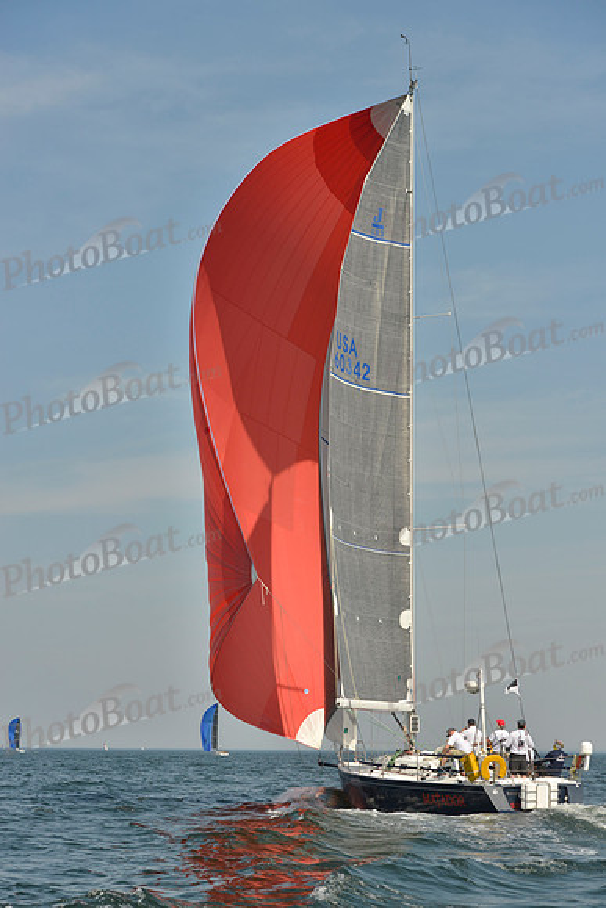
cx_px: 303
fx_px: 1766
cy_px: 454
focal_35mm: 70
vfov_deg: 28.8
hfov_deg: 19.5
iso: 200
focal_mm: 70
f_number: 7.1
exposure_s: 1/1250
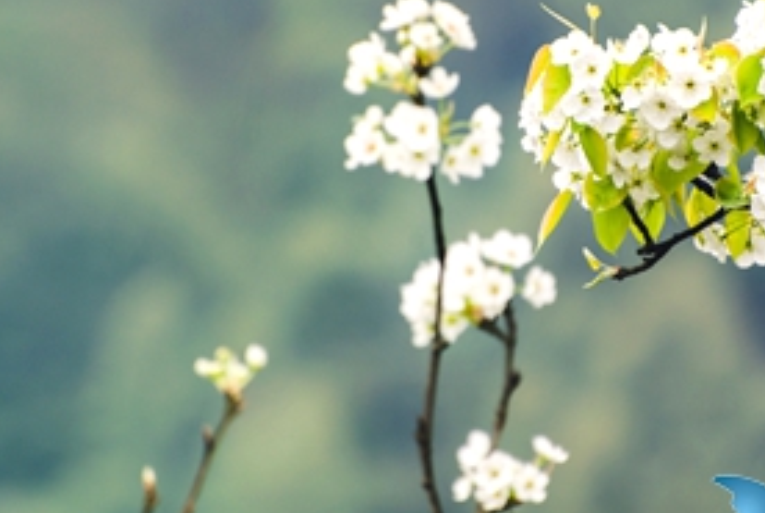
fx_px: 11557
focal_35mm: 543
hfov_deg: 3.8
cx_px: 504
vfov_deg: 2.5
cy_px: 197
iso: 100
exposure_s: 1/100
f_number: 5.6
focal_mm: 300
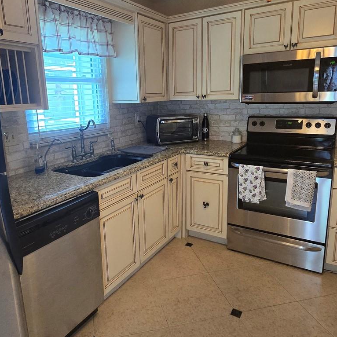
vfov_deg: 64.9
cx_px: 147
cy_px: 154
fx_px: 264
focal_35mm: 24
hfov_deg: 64.8
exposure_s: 1/60
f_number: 2.2
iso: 640
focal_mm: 2.2
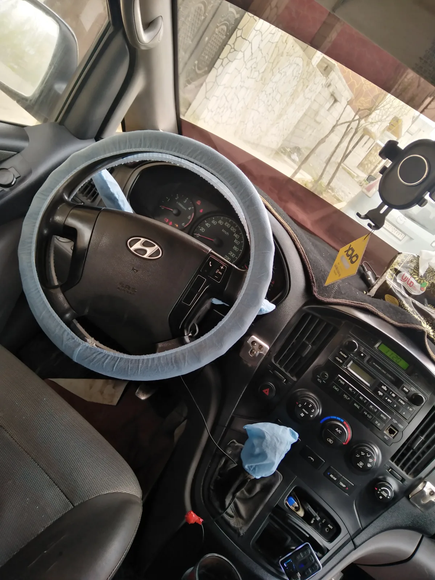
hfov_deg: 53.1
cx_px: 218
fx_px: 436
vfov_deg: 67.3
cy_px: 290
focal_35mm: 26
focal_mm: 3.59
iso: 115
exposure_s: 1/120
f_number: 1.8
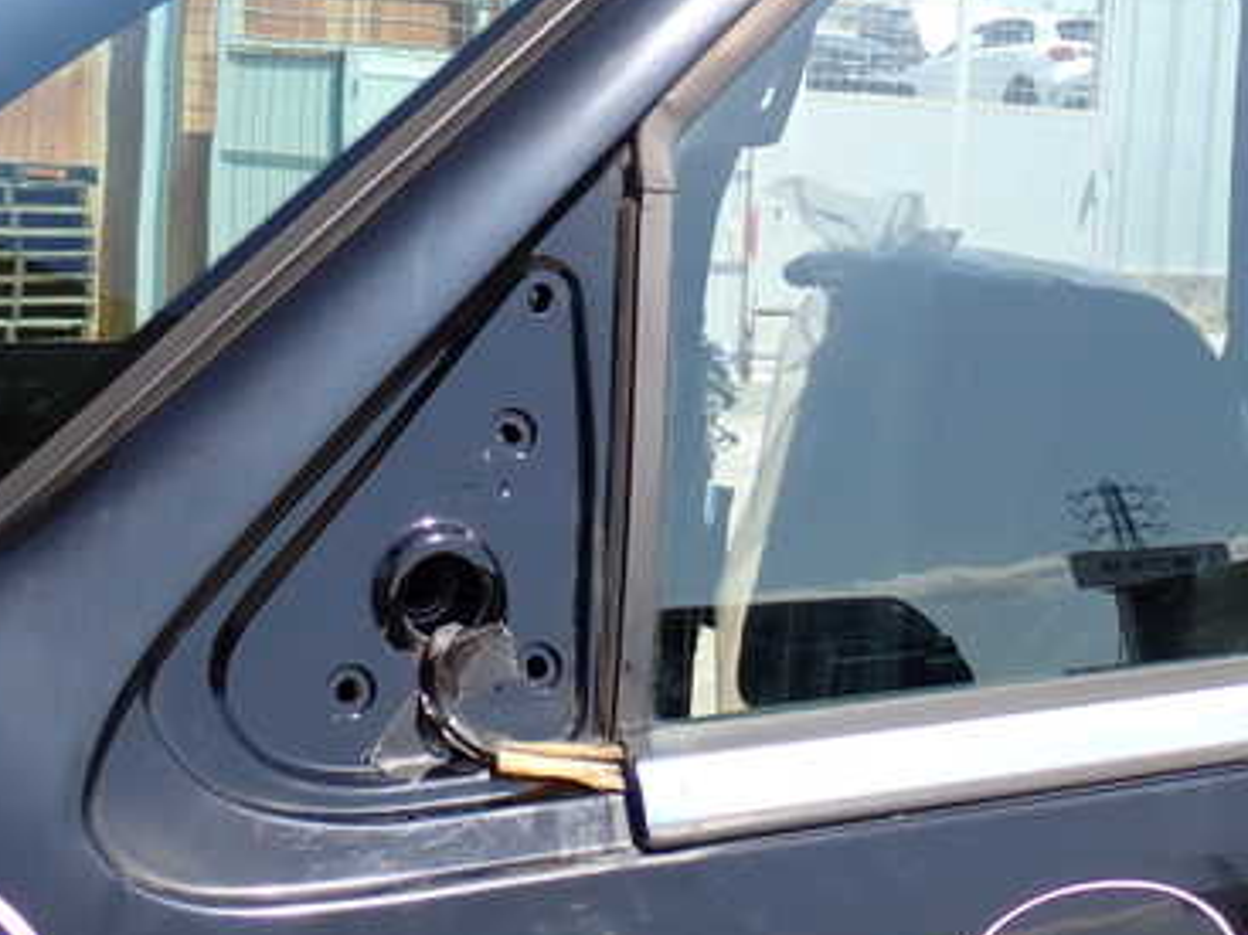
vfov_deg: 21.9
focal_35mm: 67
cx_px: 966
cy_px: 337
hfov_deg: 28.5
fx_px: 2415
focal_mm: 7.31
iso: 100
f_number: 4
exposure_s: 1/320
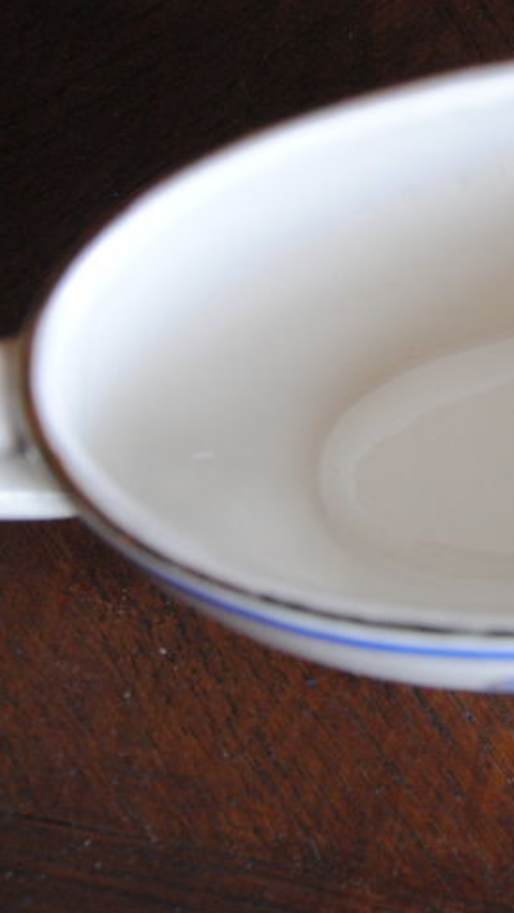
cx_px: 565
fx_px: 2057
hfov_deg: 13.9
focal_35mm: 85
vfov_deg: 25.0
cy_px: 356
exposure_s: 1/30
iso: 720
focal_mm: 26
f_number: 4
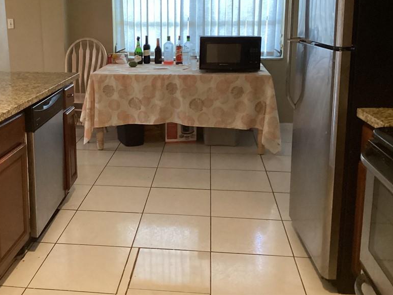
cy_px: 101
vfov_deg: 34.9
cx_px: 147
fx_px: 466
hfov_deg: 45.4
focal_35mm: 41
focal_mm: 3.3
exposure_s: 1/30
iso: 500
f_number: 2.4
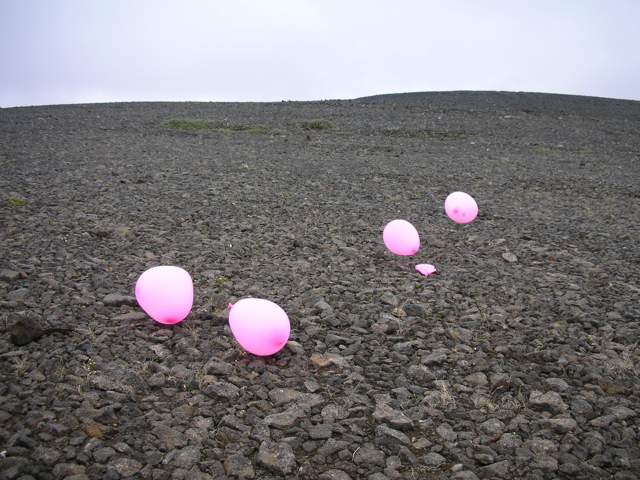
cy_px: 240
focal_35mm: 35
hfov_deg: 52.6
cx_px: 320
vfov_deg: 40.7
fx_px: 647
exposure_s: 1/180
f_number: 3
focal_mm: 5.8
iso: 50
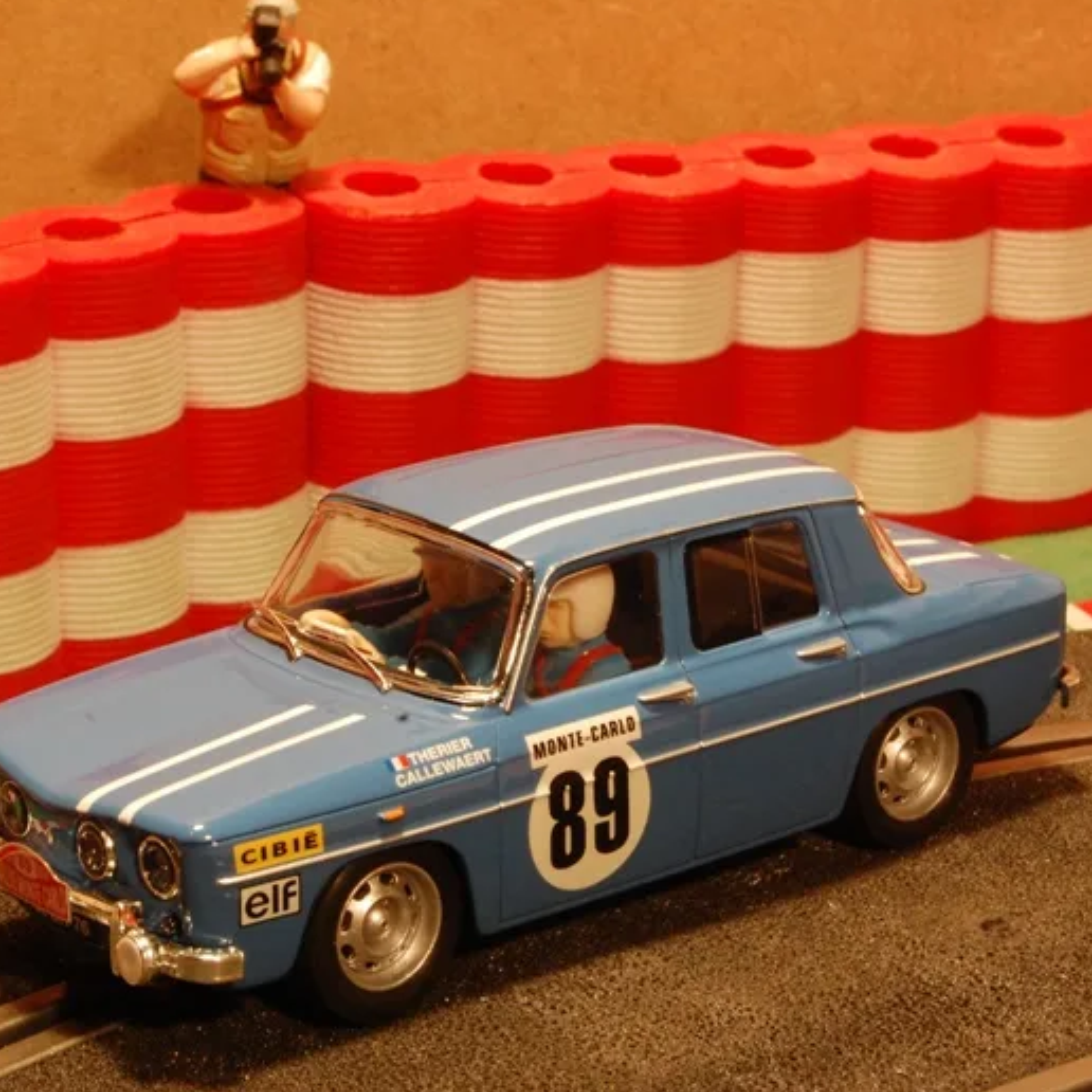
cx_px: 567
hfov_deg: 16.0
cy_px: 540
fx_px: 3878
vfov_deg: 16.0
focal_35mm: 109
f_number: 22
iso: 800
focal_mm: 55
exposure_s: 1/13
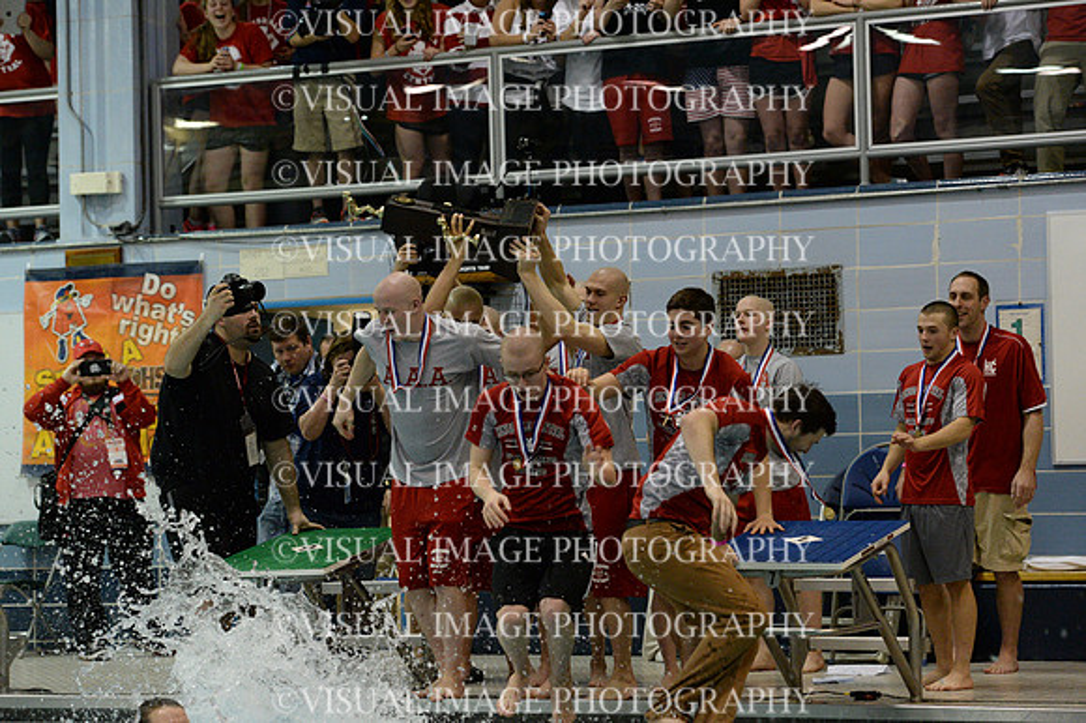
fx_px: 3015
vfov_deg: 13.7
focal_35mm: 100
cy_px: 362
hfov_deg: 20.4
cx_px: 543
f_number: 3.5
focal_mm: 100
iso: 6400
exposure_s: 1/400
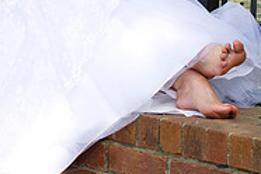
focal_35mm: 280
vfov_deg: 4.9
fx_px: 2030
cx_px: -6
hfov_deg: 7.3
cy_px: -24
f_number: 5.6
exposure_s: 1/250
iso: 250
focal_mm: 90
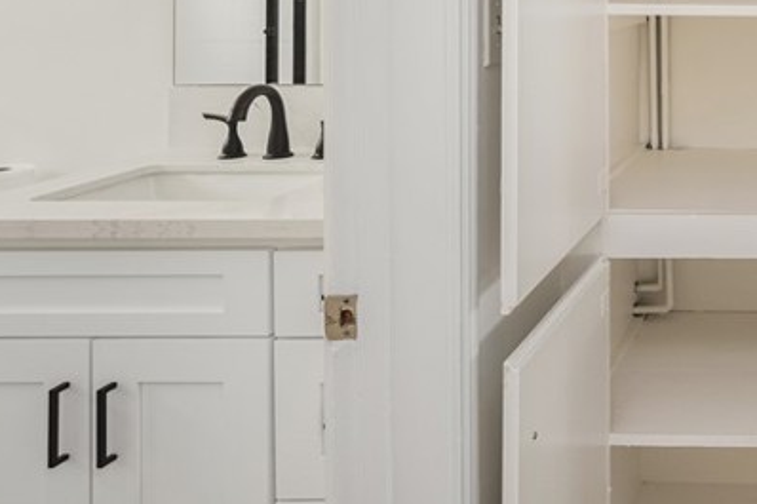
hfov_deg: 43.5
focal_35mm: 36
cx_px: 795
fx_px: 757
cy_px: -15
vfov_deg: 33.3
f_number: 5.6
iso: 125
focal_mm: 14
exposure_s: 1/10
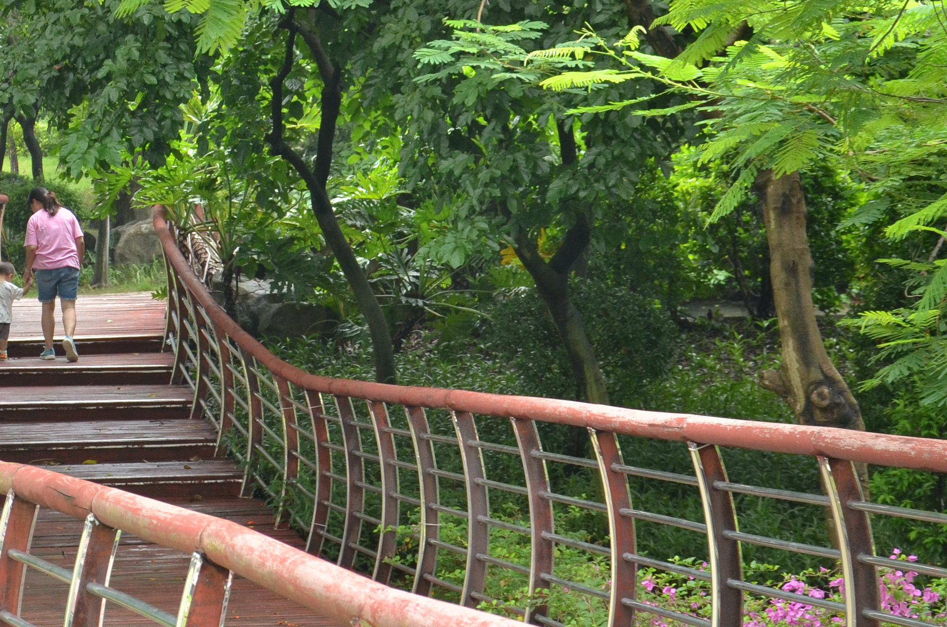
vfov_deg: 8.7
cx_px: -7
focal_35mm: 157
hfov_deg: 12.9
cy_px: 190
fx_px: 4122
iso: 250
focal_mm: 48
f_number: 5.6
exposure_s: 1/160
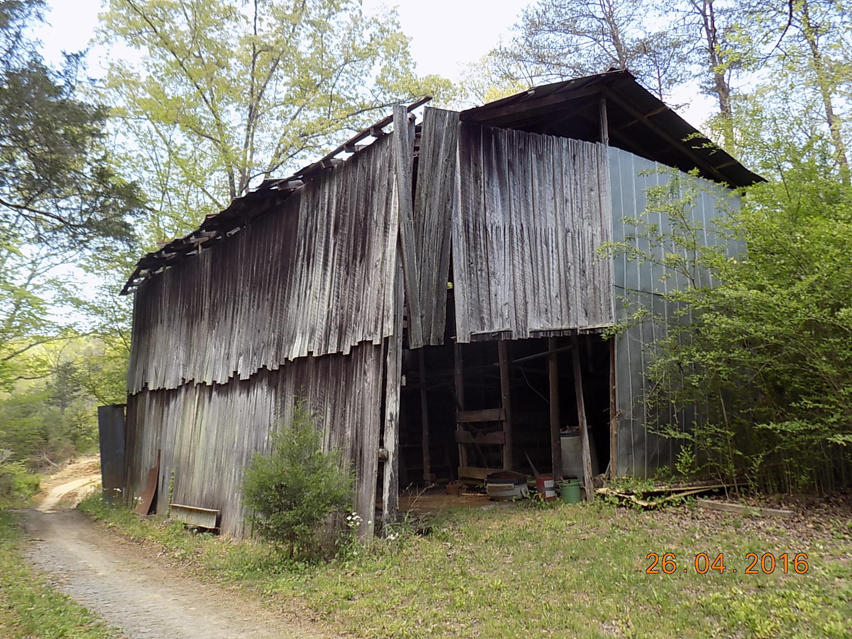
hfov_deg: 65.3
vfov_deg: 51.4
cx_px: 426
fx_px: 665
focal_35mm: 27
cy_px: 320
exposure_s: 1/160
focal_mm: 4.8
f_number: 3.2
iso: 80
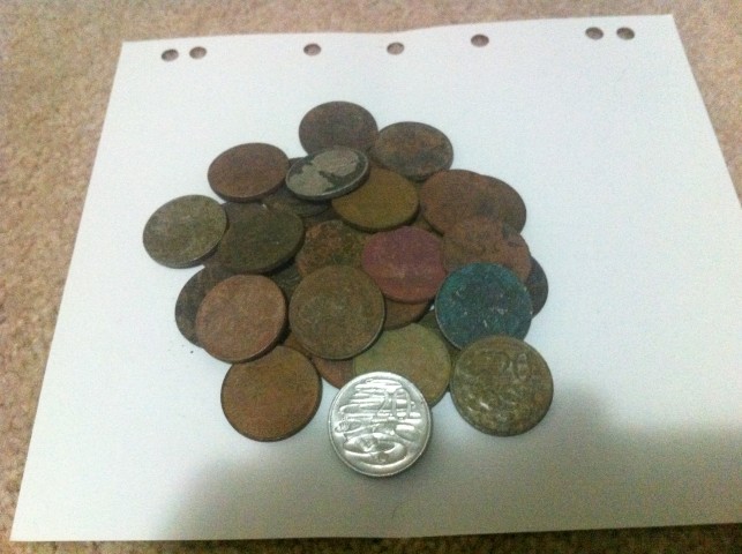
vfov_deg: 40.6
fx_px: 749
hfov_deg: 52.7
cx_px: 371
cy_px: 277
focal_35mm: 35
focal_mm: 3.85
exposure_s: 1/15
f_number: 2.8
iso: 800
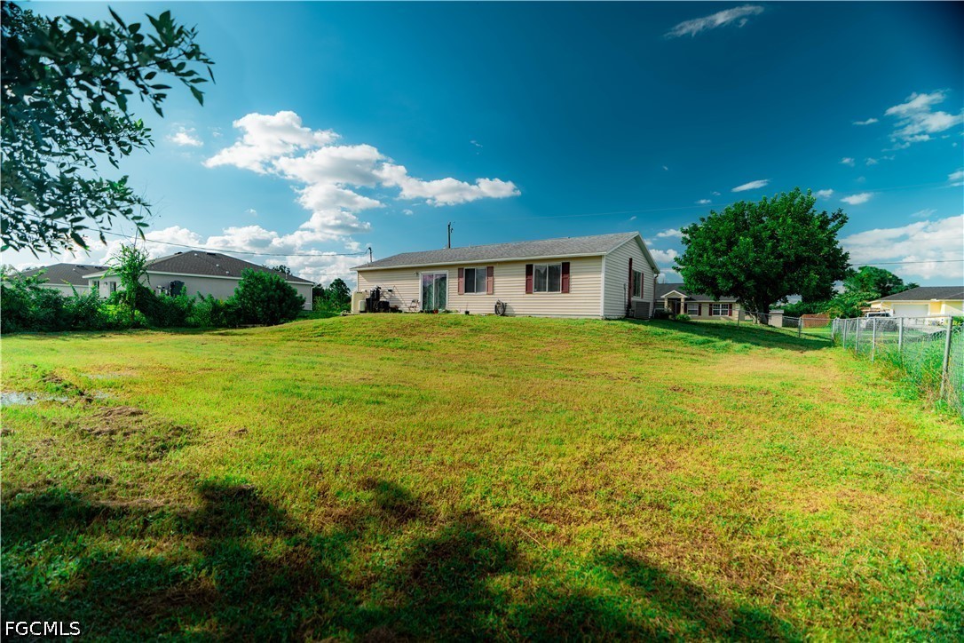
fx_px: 428
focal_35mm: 16
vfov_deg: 73.7
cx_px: 482
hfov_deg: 96.7
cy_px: 322
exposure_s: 1/250
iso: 50
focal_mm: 16
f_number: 2.8
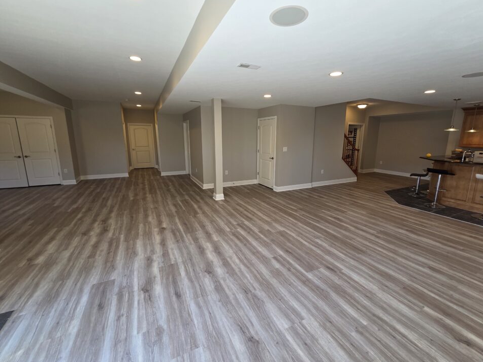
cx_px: 251
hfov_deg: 102.0
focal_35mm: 14
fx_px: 195
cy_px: 177
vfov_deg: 85.6
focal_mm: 2.2
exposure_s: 1/120
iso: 160
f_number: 2.2
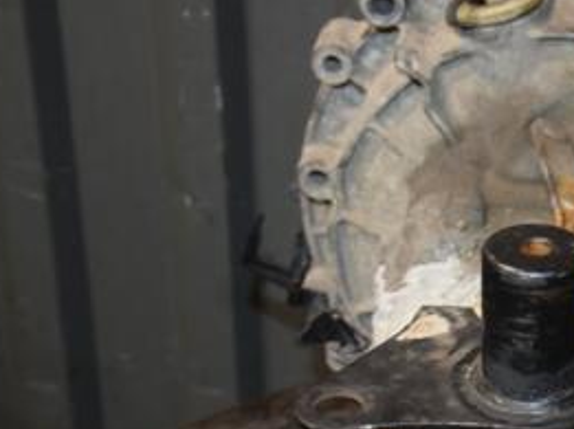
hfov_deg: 20.4
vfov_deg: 15.7
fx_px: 1540
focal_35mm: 93
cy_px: 367
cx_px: 592
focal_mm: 28
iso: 800
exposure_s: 1/60
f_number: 5
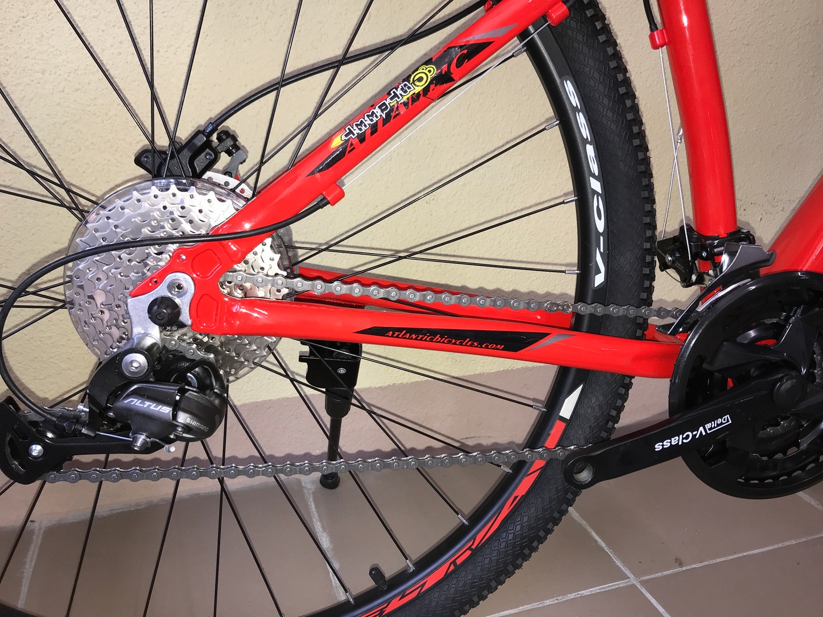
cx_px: 412
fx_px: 666
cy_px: 308
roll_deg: -1.4
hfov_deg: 63.4
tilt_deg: -17.9
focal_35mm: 28
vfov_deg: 49.7
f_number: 1.8
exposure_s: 1/35
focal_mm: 3.99
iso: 20
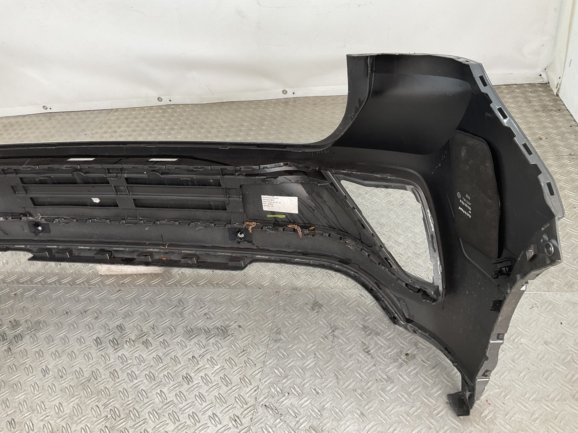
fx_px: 484
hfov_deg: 61.7
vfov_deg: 48.2
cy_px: 216
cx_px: 289
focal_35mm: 29
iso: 25
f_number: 1.8
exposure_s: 1/120
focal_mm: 3
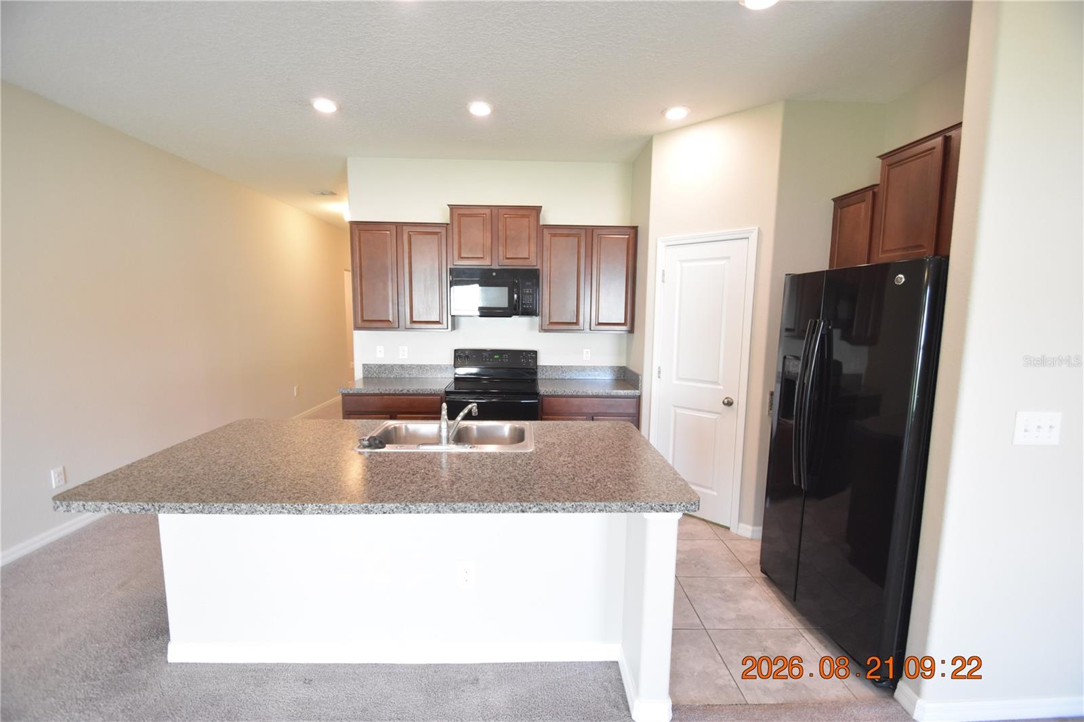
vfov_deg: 77.3
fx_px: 452
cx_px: 542
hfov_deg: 100.4
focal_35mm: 15
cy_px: 361
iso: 1600
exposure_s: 1/60
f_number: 3.5
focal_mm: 10
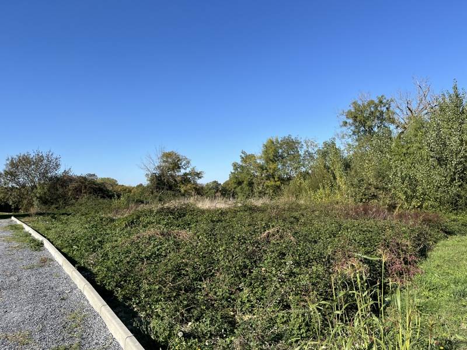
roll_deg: +0.9
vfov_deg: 53.1
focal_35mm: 26
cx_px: 234
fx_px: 351
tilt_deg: +3.4
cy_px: 175
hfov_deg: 67.3
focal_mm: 5.1
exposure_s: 1/2967
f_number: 1.6
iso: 50
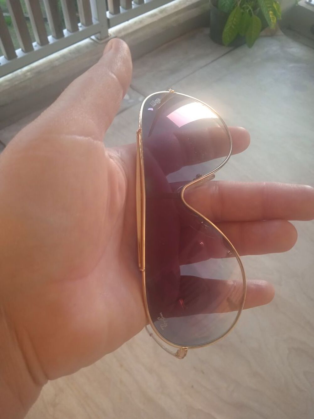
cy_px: 210
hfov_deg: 49.8
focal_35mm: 28
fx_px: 339
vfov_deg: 63.4
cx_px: 157
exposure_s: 1/33.3
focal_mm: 3.43
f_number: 2.2
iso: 186
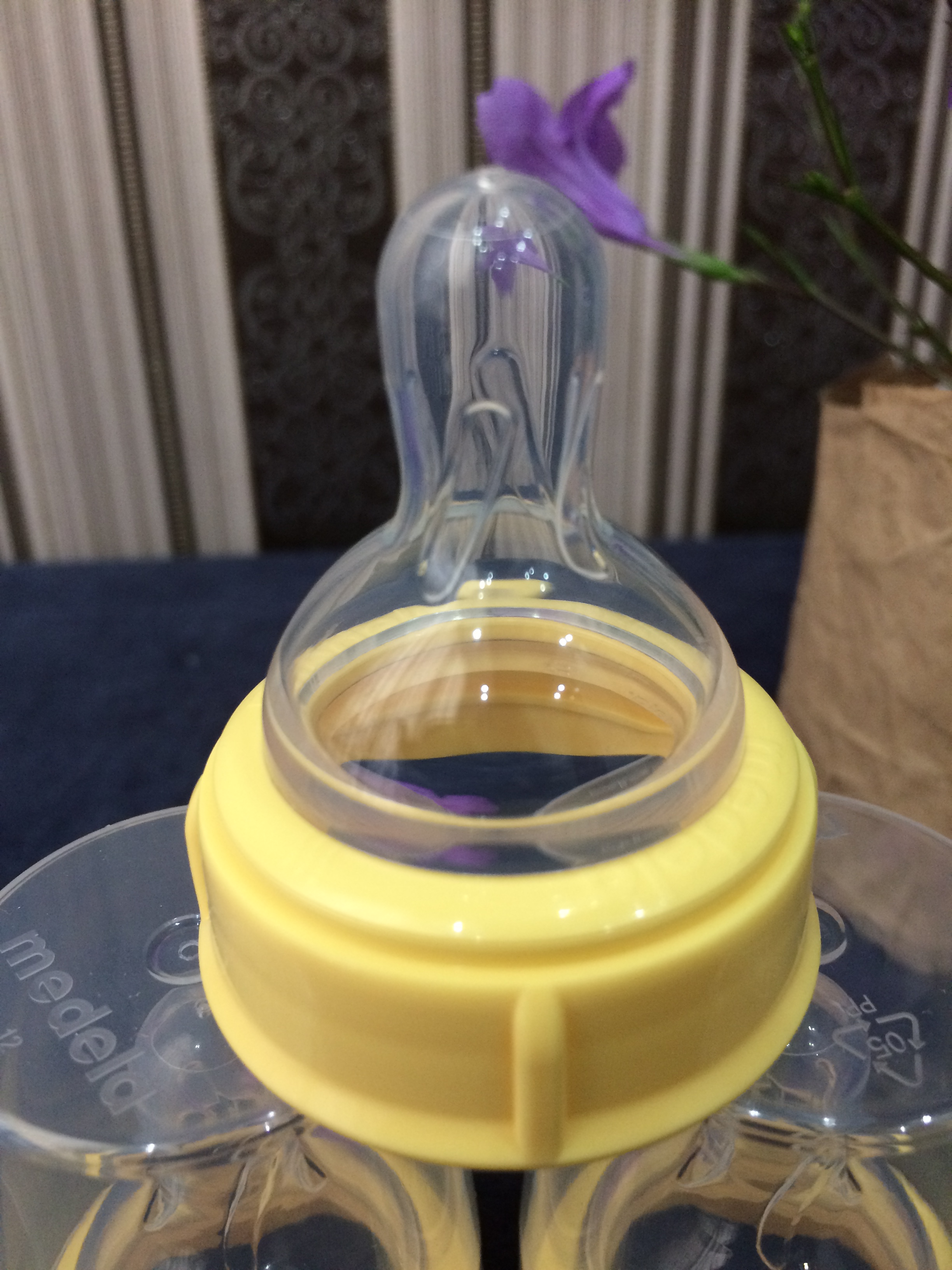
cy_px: 635
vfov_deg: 61.7
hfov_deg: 48.2
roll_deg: +2.0
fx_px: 1063
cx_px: 476
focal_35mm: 29
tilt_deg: -26.6
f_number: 2.2
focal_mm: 4.15
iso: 250
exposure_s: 1/33
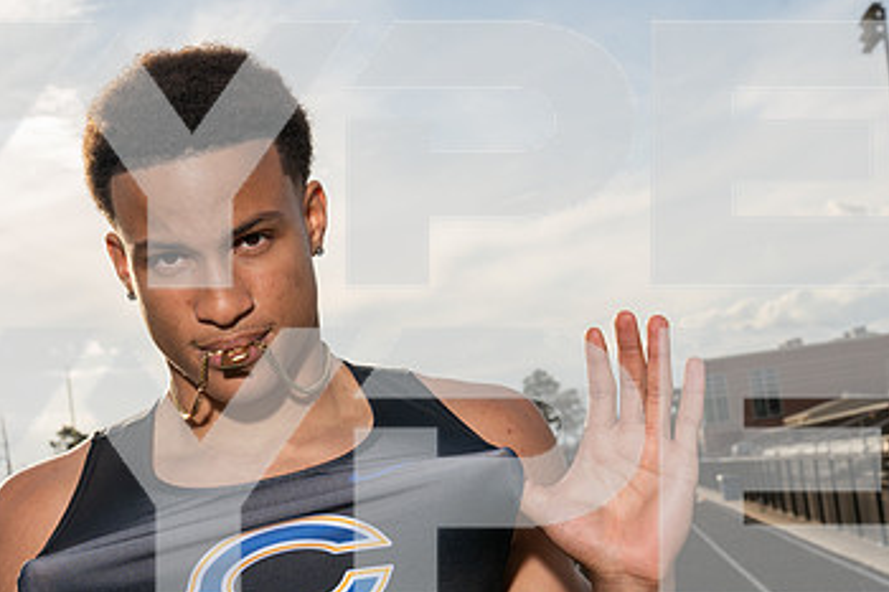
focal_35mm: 73
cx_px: 305
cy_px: 464
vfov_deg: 18.5
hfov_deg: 27.6
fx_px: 1802
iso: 160
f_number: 10
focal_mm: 44
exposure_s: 1/250
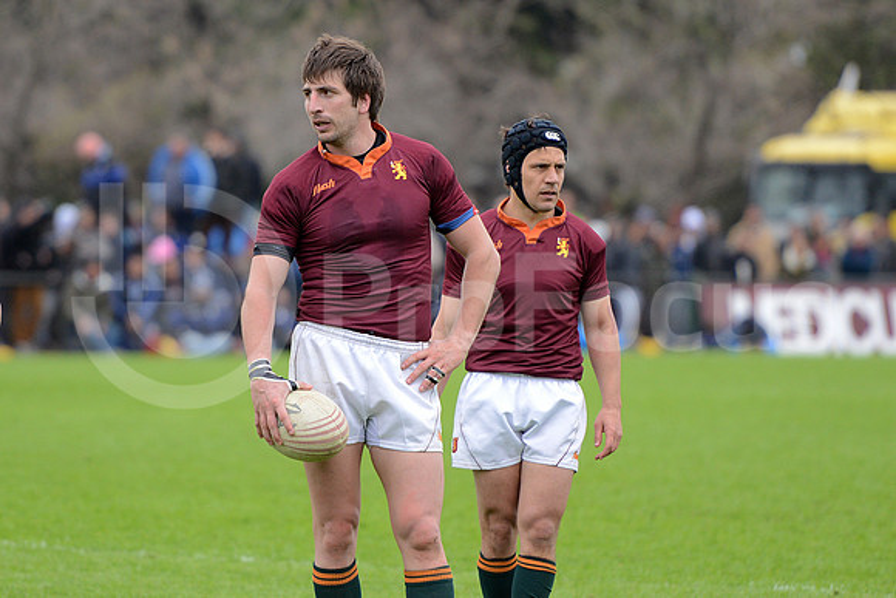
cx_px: 448
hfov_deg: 10.3
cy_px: 299
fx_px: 4979
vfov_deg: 6.9
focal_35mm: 200
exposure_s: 1/500
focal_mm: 200
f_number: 2.8
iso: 800
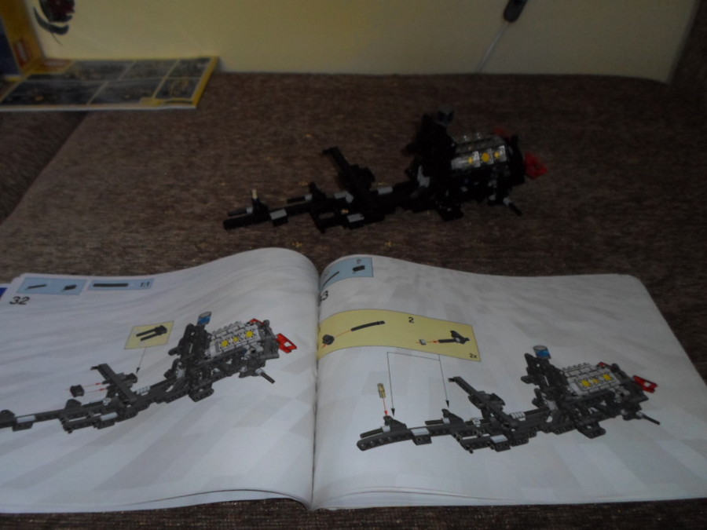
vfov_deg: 54.9
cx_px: 354
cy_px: 265
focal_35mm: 25
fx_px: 511
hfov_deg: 69.4
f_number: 2.5
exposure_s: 1/20
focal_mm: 4.5
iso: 400
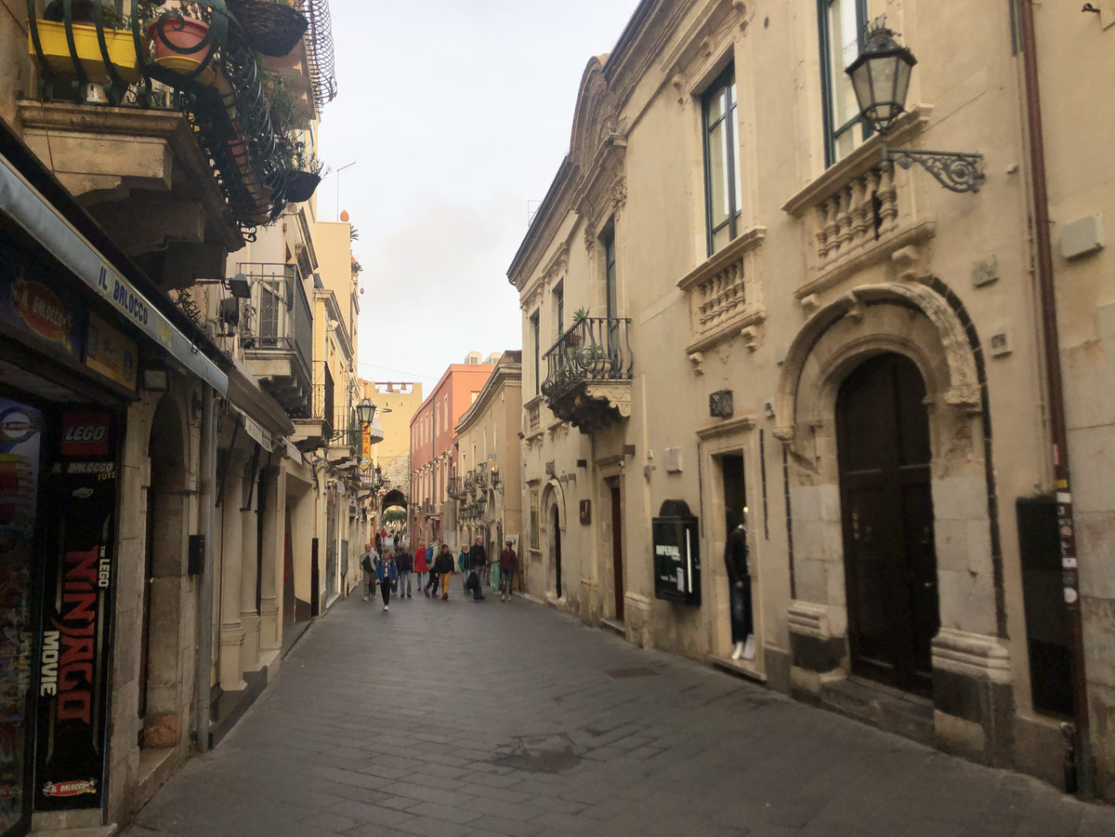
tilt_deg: +7.2
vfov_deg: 49.7
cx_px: 558
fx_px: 902
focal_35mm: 28
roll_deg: +1.9
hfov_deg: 63.4
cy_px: 418
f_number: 1.8
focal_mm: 4
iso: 20
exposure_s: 1/774
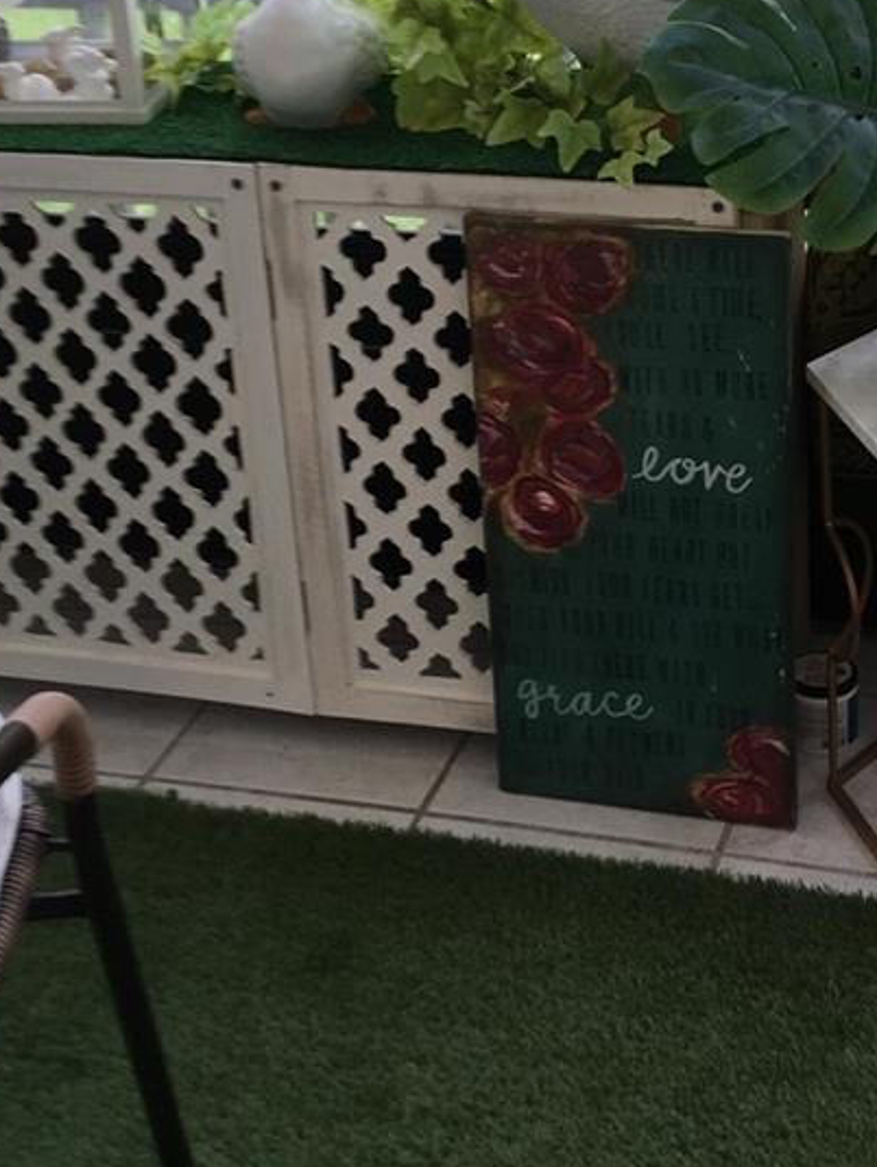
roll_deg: +2.6
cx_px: 567
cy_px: 299
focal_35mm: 65
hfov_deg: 22.5
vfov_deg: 29.4
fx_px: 2193
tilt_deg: -27.5
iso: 32
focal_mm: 4.15
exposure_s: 1/60
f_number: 2.2
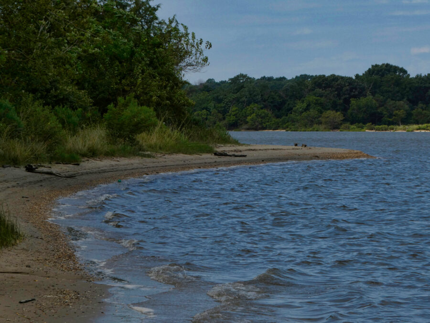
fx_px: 2298
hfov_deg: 10.7
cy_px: 162
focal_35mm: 185
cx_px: 215
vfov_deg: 8.0
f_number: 5.6
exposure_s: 1/500
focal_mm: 33.2
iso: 80
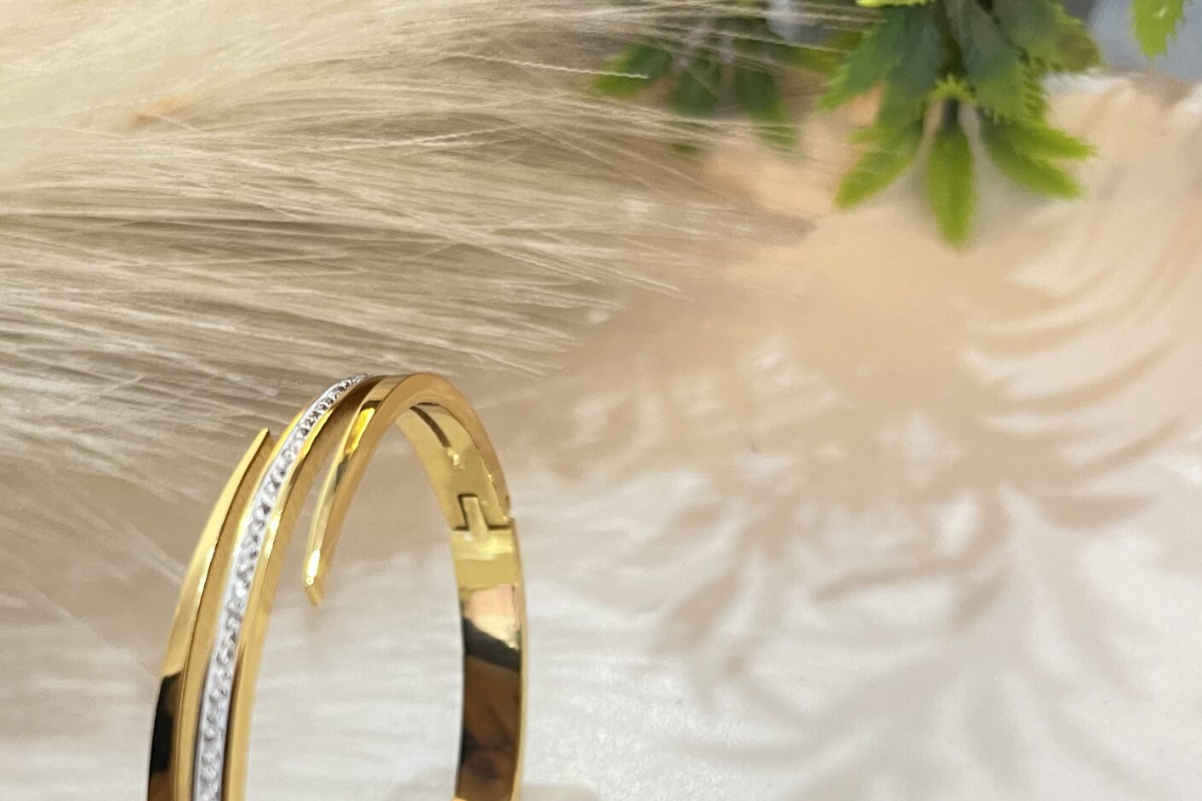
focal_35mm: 49
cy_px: 617
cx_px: 423
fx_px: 1636
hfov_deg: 40.0
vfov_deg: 27.1
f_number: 1.6
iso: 320
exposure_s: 1/50
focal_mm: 5.1
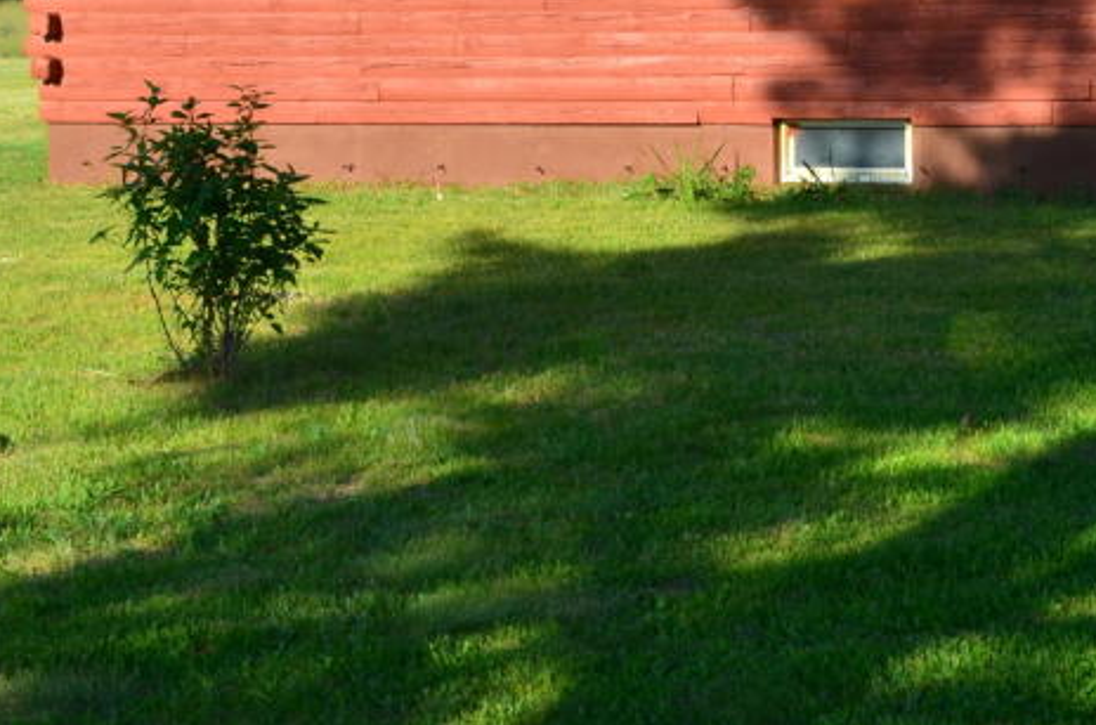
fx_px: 2733
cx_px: 1078
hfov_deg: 21.9
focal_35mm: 90
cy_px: -158
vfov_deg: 14.6
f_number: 11
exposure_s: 1/125
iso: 200
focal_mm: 24
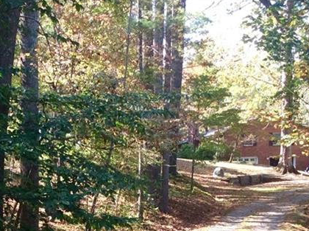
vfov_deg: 18.4
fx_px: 695
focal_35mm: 78
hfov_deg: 24.9
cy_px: 227
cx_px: 93
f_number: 2.4
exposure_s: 1/120
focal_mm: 3.3
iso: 40
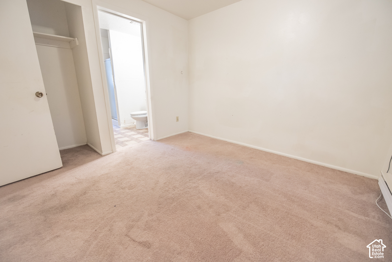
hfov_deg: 104.2
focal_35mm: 14
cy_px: 131
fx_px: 153
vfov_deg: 81.3
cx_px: 196
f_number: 3.5
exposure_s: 1/40
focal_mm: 14
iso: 1000
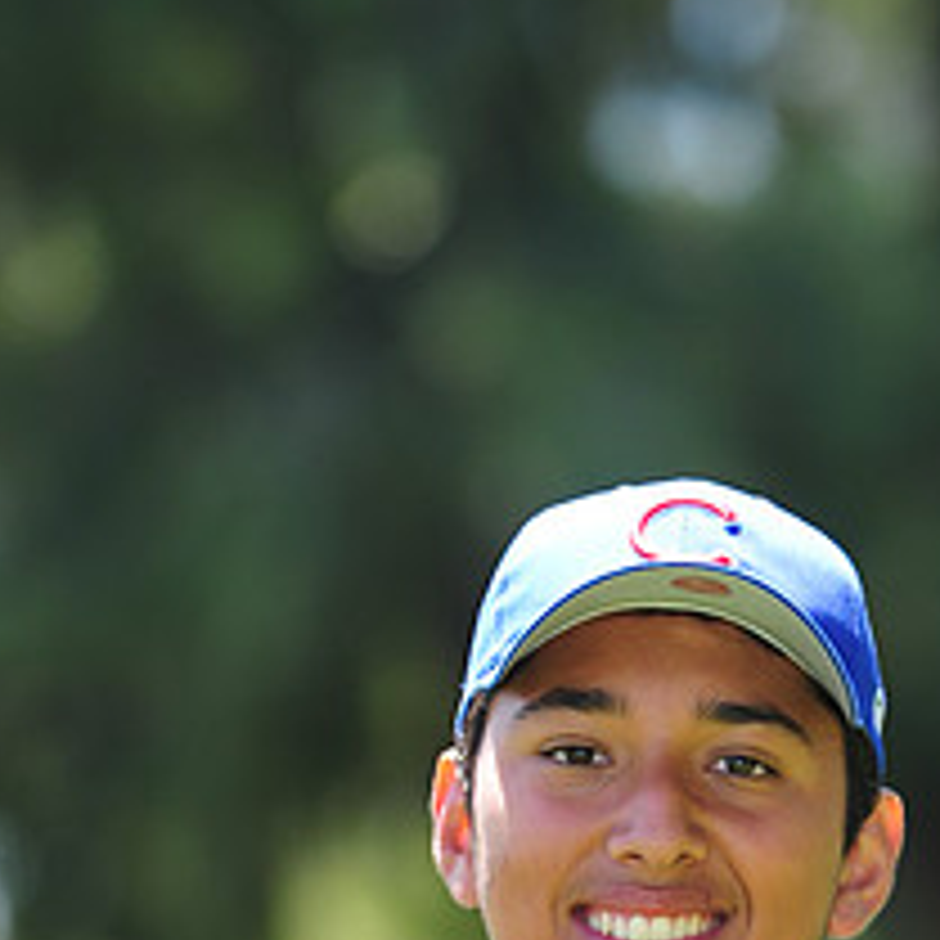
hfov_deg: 3.7
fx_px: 14501
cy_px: 1124
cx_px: 688
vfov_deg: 3.7
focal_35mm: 472
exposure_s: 1/320
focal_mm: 200
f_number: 4.5
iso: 200
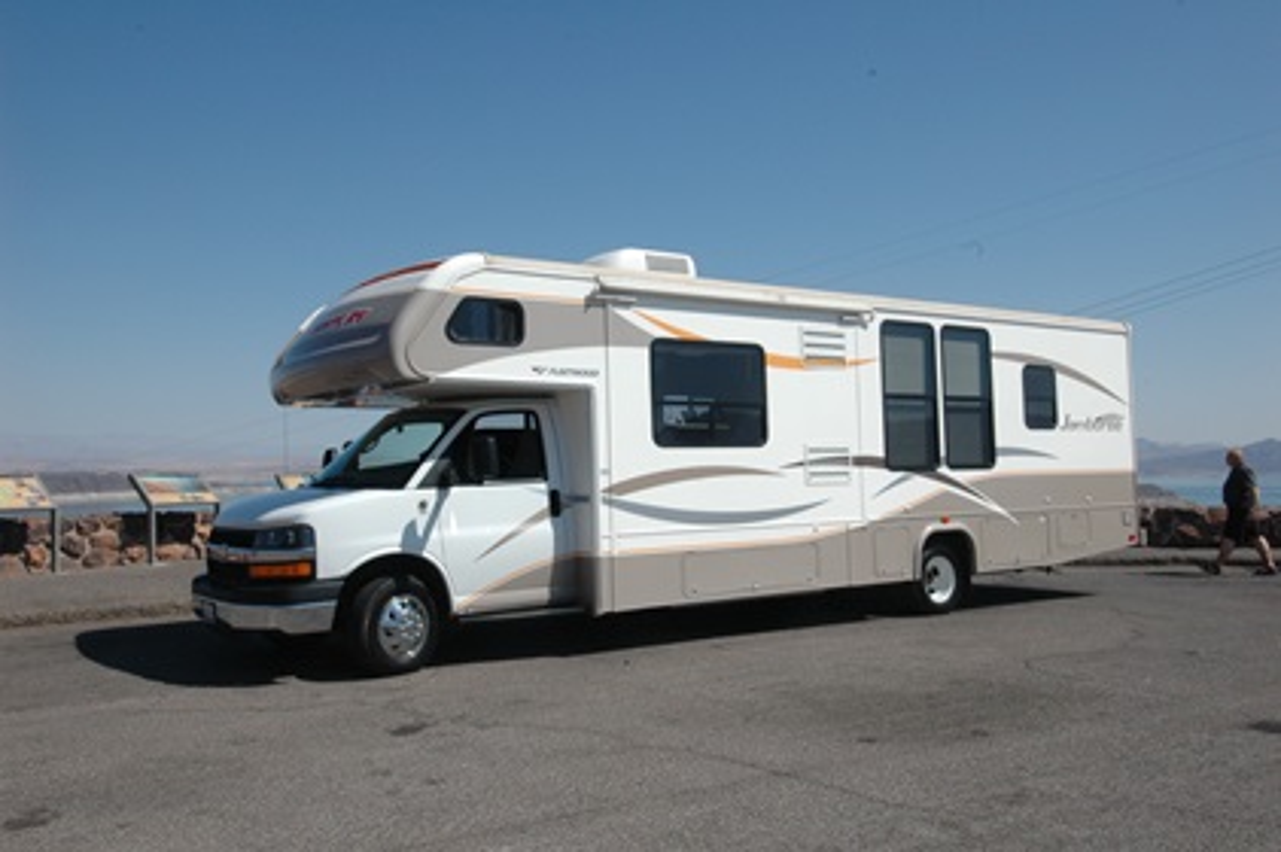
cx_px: 640
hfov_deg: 57.3
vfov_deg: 39.9
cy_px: 426
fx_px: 1173
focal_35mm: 33
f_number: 18
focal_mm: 22
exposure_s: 1/320
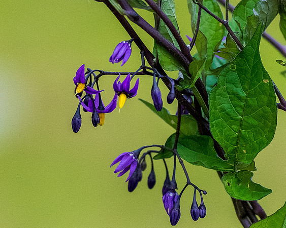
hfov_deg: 2.2
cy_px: 86
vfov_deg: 1.8
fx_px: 7314
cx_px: 217
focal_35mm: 864
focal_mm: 200
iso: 3200
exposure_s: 1/3200
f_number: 5.6
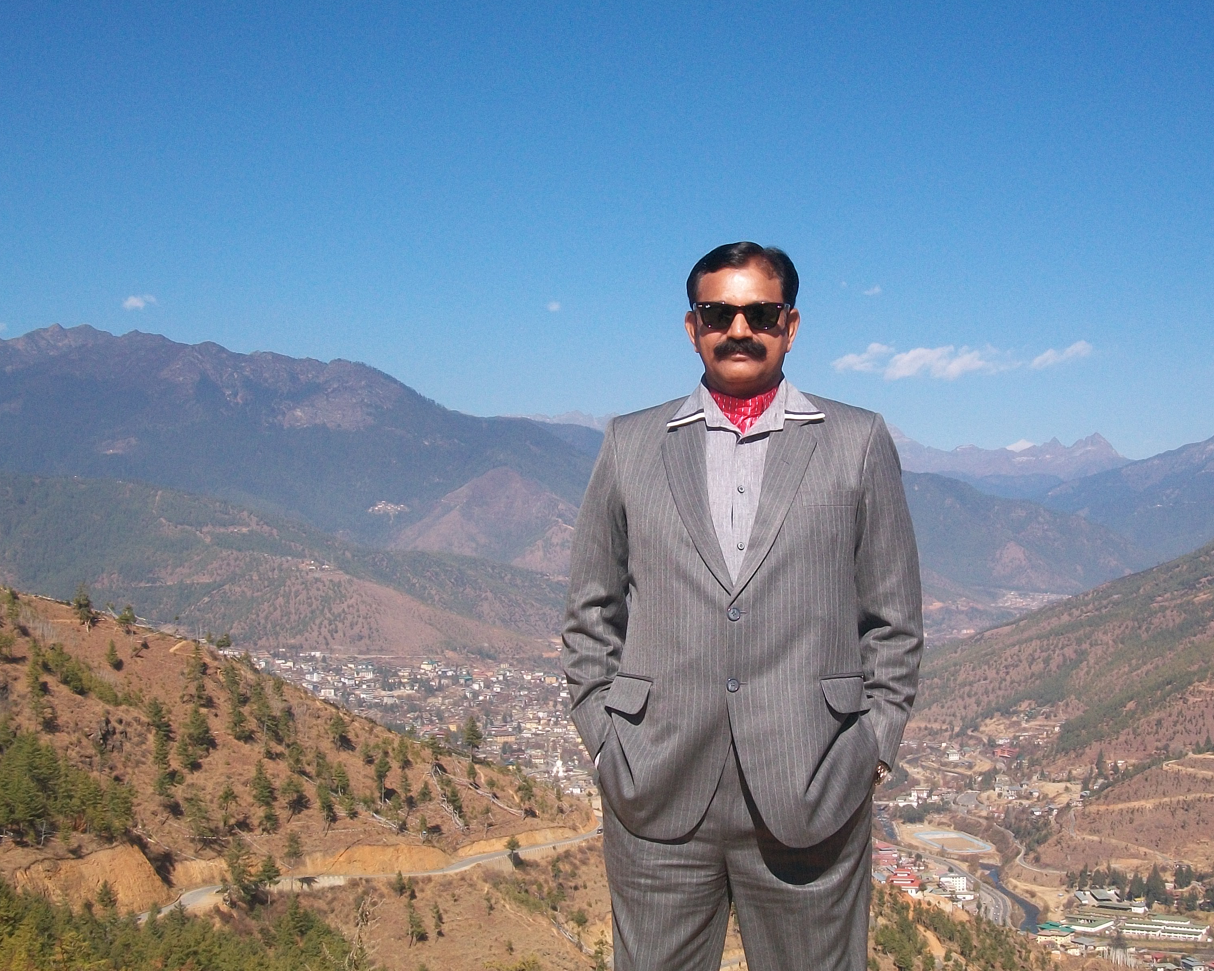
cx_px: 690
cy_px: 503
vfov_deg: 33.4
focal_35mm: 45
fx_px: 1617
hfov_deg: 41.1
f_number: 6.3
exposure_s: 1/320
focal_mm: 7.1
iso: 80
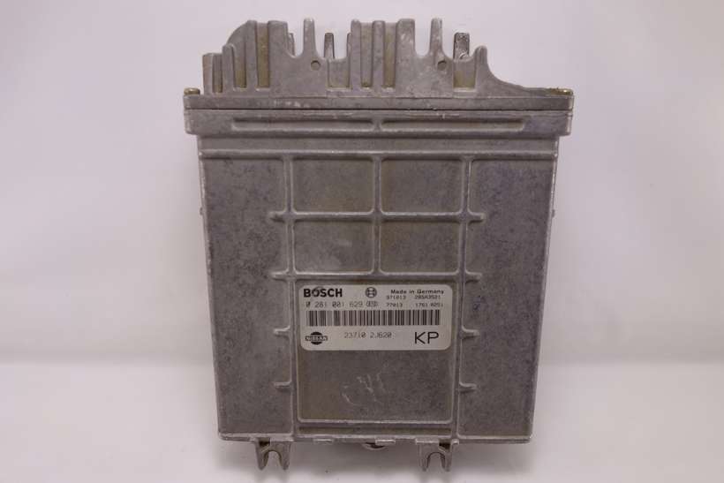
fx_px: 563
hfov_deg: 65.5
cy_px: 242
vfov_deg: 46.4
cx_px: 362
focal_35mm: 28
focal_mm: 10.4
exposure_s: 1/100
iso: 125
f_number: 2.8
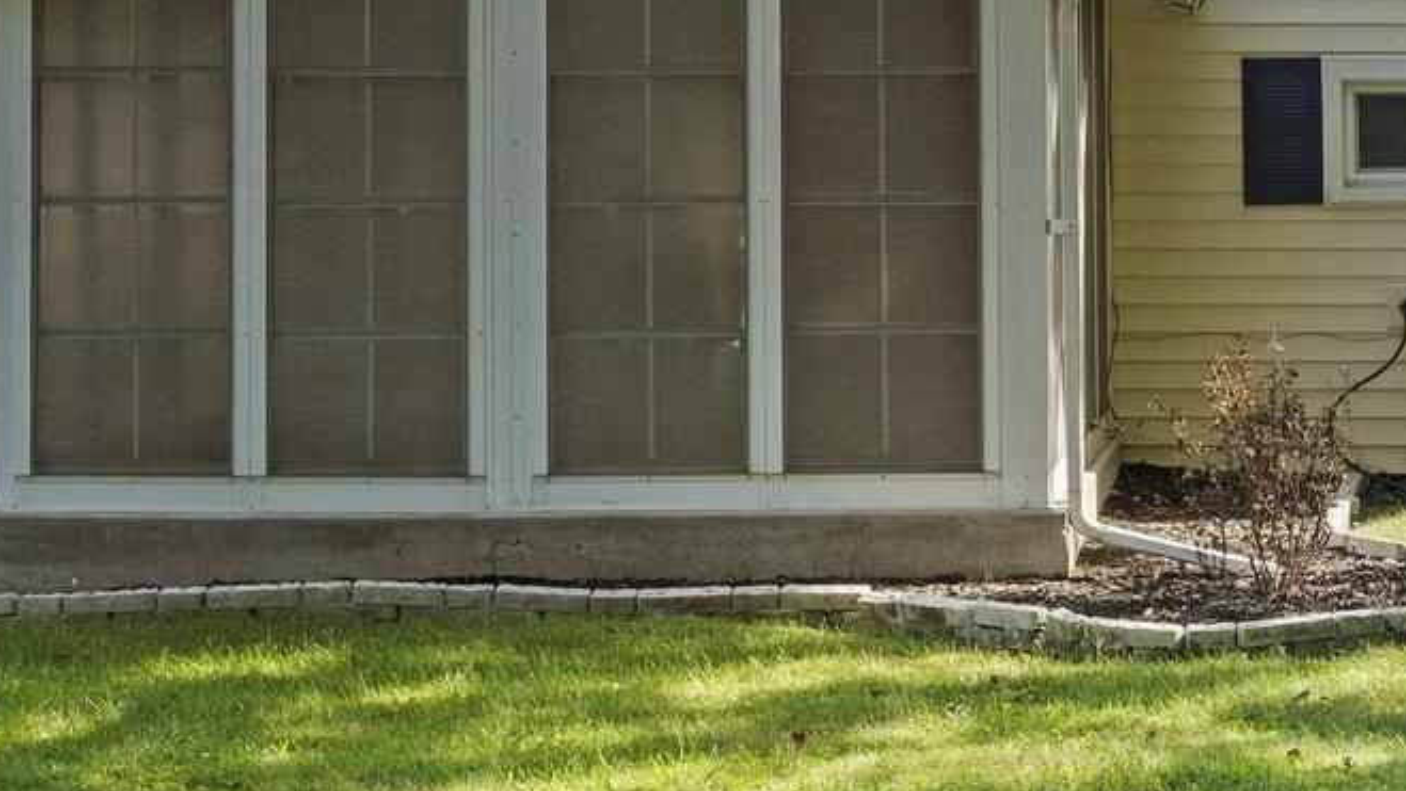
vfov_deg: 13.8
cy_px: -164
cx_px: 1220
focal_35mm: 85
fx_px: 3170
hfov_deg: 24.4
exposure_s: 1/30
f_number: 9
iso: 400
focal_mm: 22
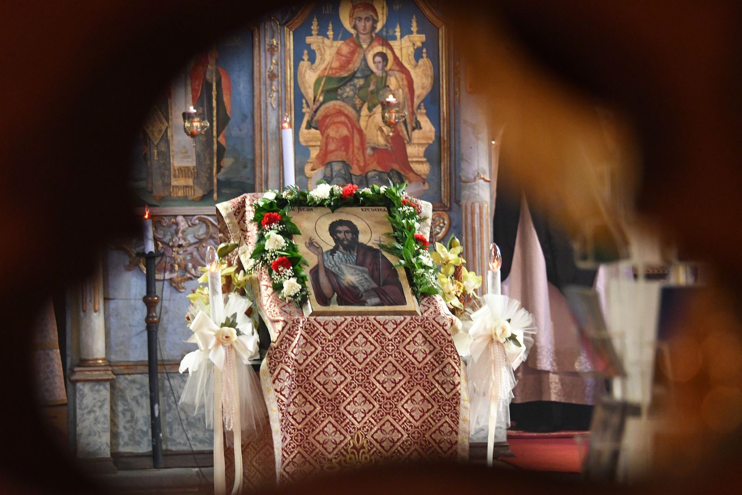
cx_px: 371
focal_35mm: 147
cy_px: 248
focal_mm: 98
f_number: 5.3
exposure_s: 1/40
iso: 5000
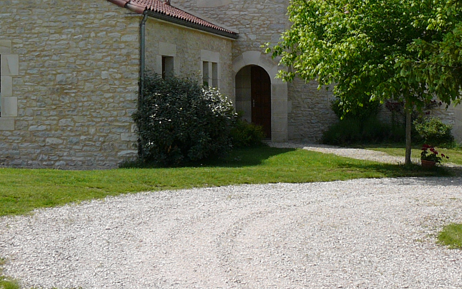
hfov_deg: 27.8
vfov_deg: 17.4
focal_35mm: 74
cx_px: 234
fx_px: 932
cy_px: 46
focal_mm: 5.2
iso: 80
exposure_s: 1/500
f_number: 5
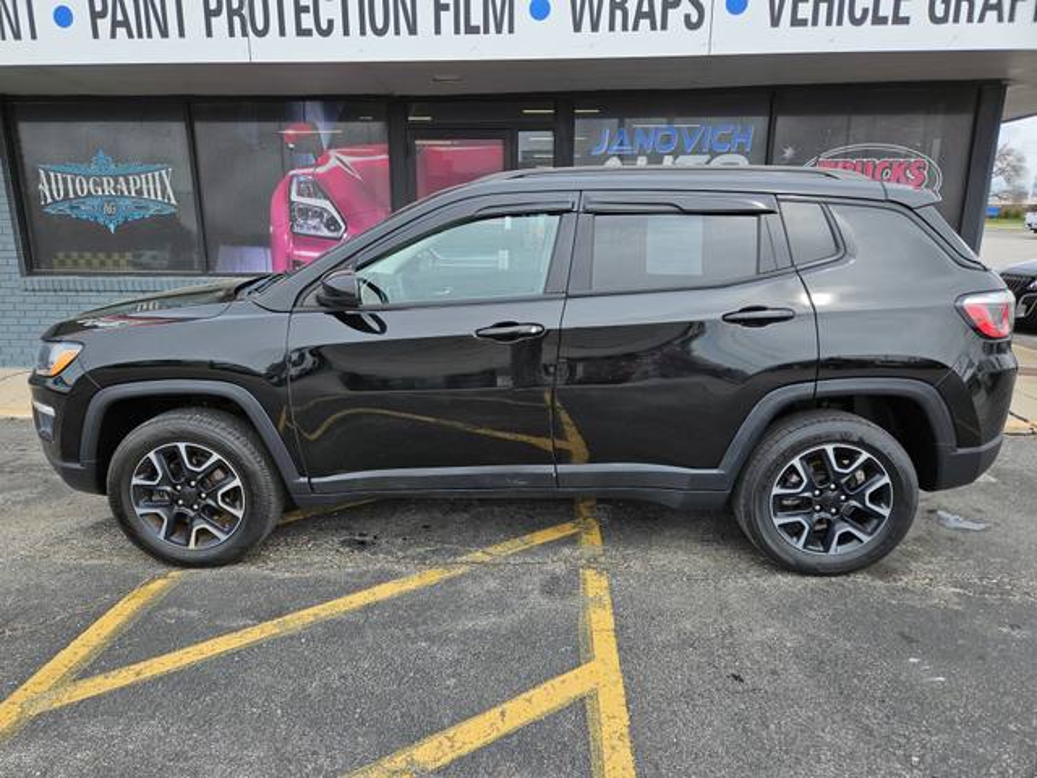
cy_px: 389
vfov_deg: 58.9
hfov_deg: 73.9
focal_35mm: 23
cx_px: 518
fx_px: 689
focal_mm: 5.4
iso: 40
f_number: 1.8
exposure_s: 1/1265
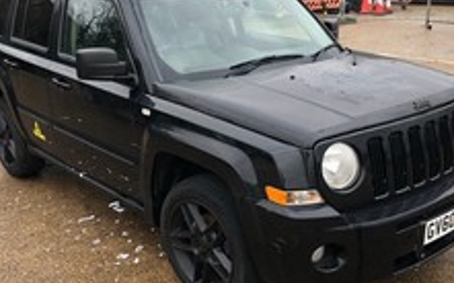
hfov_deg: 42.6
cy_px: 148
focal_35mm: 47
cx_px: 240
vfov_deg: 27.4
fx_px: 581
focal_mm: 4
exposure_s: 1/120
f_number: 1.8
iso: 64
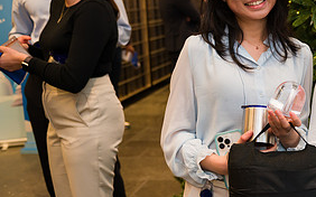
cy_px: 94
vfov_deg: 19.4
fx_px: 577
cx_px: 307
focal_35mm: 67
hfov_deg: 28.9
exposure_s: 1/125
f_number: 3.2
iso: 400
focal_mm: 32
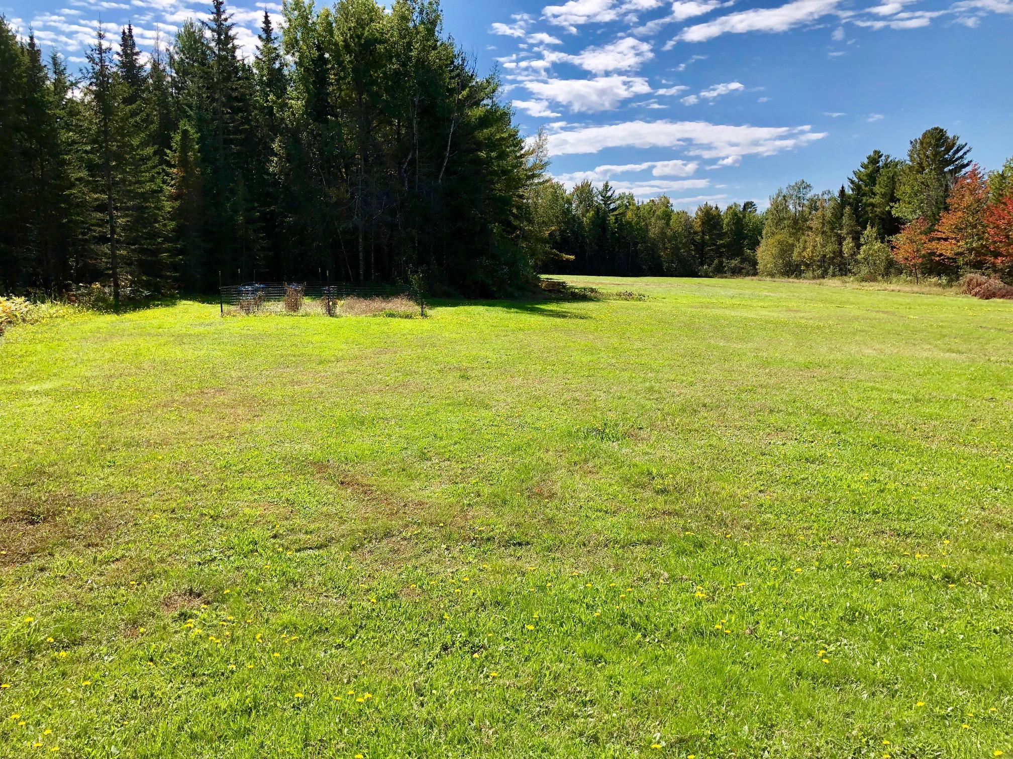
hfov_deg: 63.4
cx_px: 506
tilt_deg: -7.4
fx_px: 819
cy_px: 380
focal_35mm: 28
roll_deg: +0.9
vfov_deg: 49.7
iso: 20
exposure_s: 1/1656
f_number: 1.8
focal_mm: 3.99
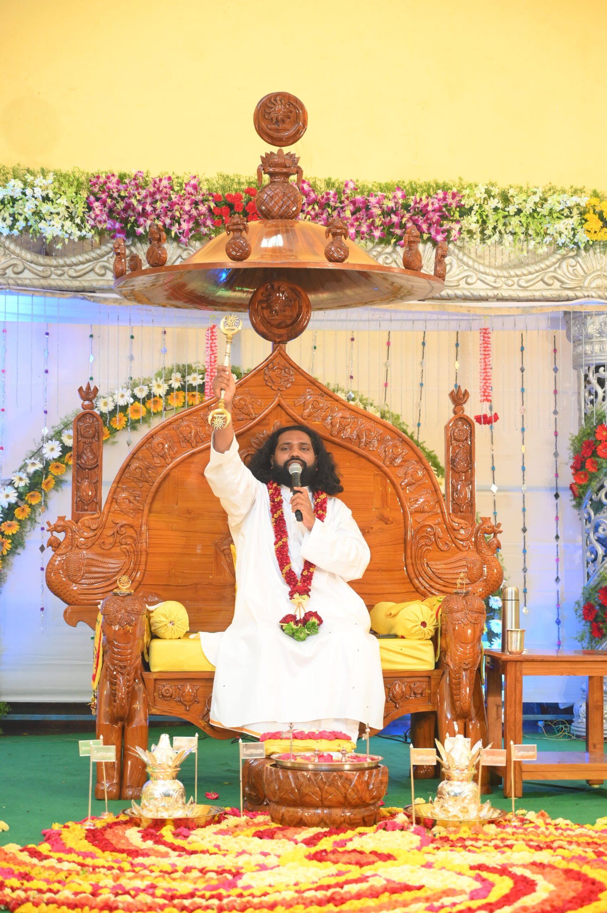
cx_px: 304
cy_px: 456
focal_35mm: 67
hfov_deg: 20.3
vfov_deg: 30.1
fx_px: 1697
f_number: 4
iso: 1600
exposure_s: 1/160
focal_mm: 67
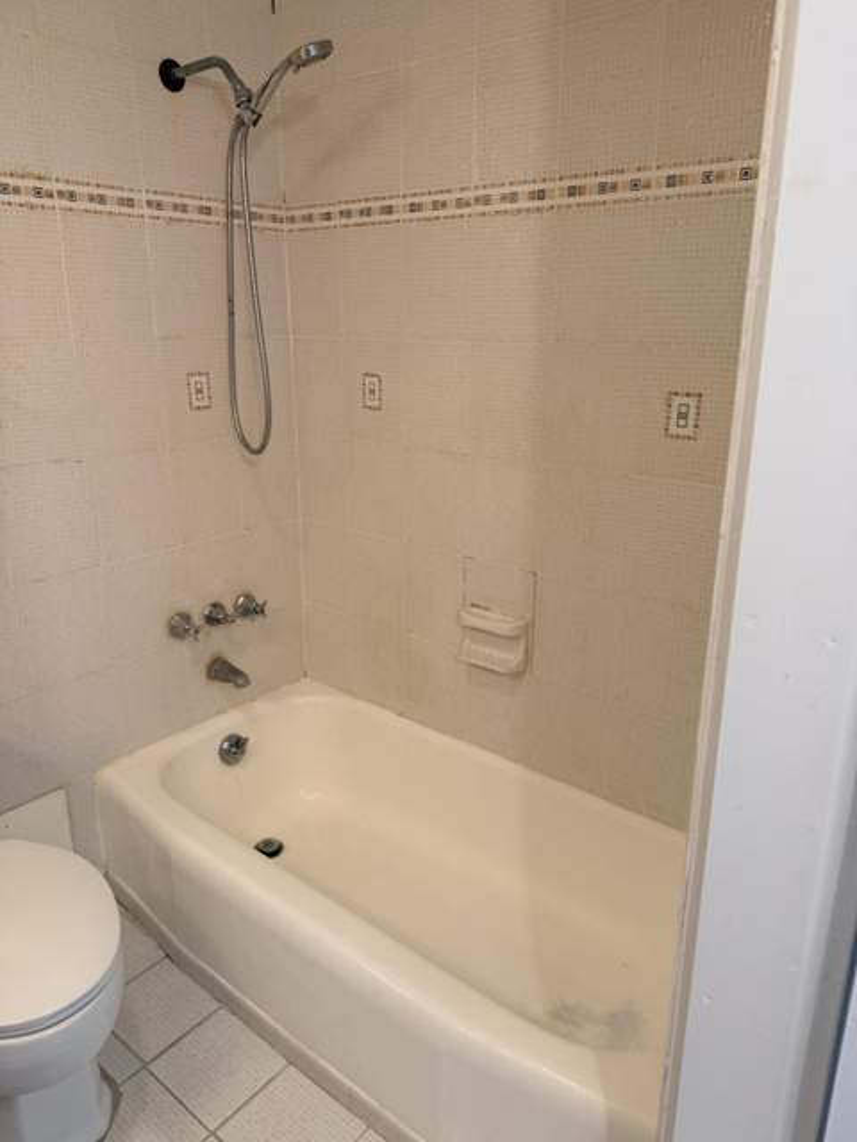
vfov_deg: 71.6
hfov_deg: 56.8
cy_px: 571
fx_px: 792
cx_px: 428
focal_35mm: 24
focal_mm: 6.76
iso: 125
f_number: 1.78
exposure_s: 1/60
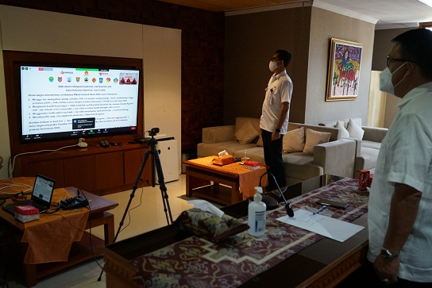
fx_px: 384
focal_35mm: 32
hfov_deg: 58.6
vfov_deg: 41.1
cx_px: 234
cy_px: 148
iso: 1600
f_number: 4
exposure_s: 1/160
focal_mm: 29
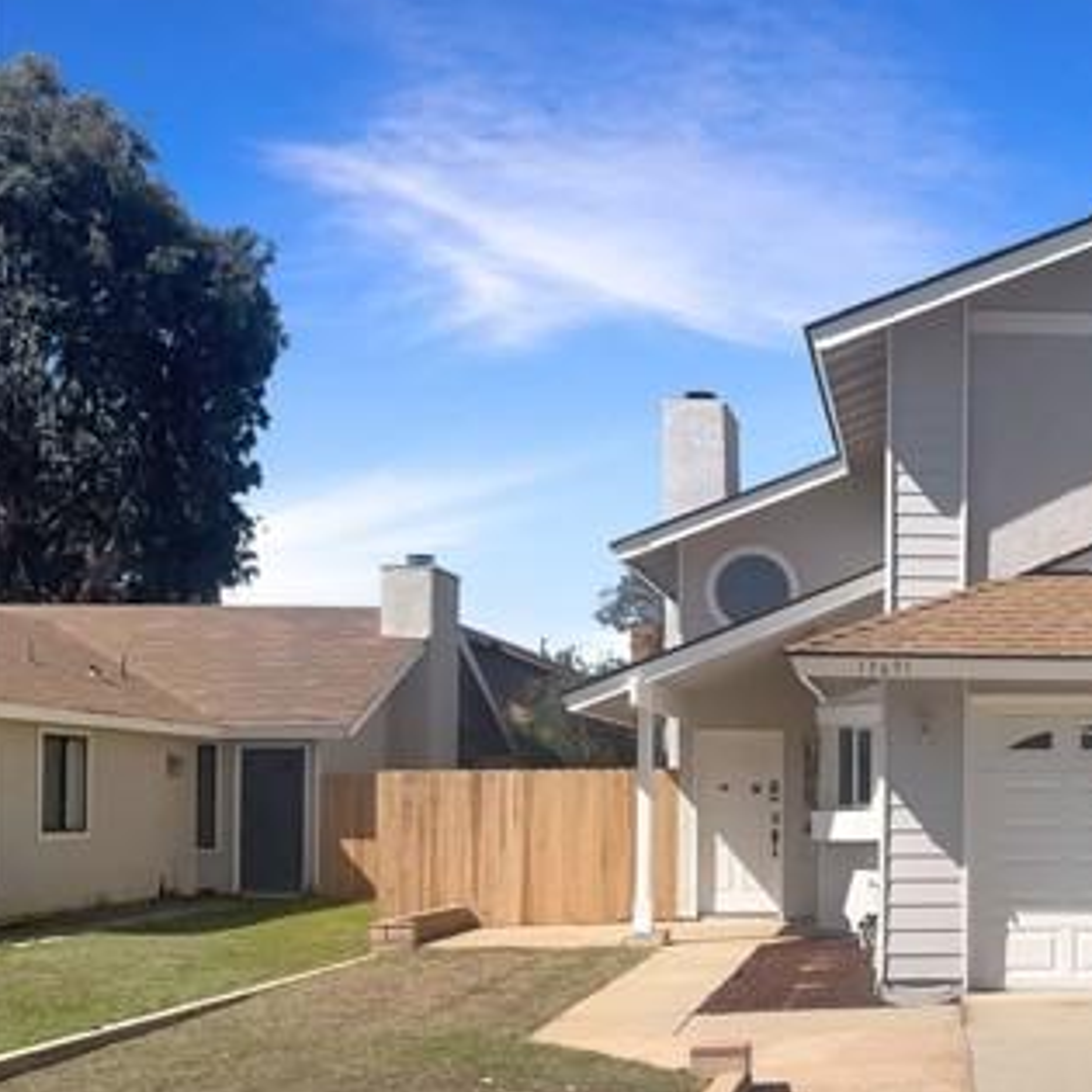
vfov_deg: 32.4
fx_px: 1856
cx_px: 1089
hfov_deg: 30.5
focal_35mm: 52
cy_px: 773
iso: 16
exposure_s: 1/3534
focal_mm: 3
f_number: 1.8
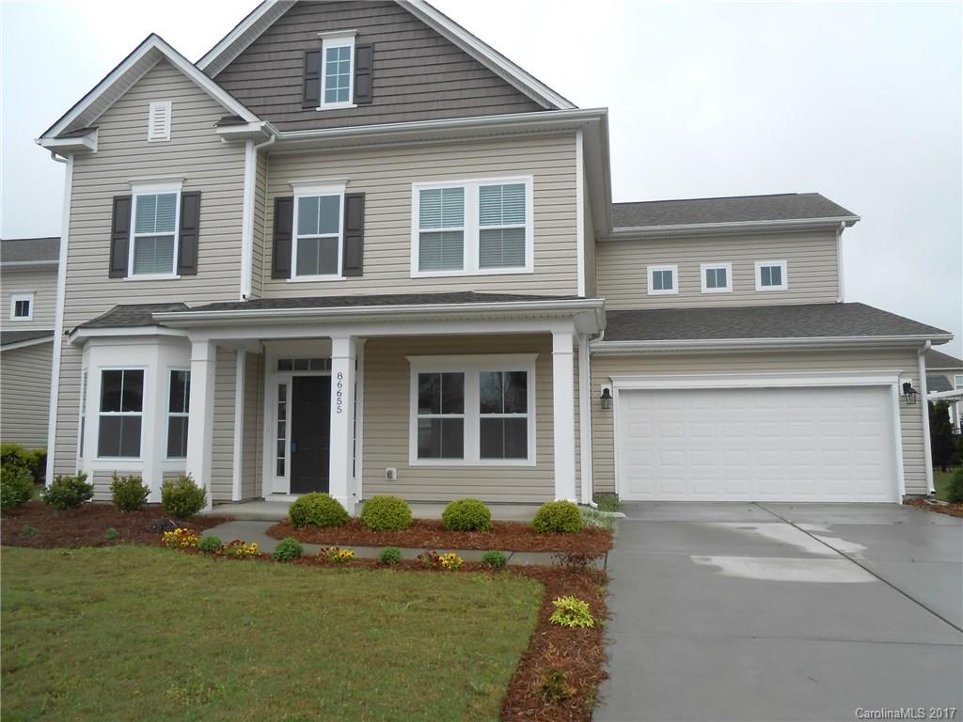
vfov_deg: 53.1
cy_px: 361
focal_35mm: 26
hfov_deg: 67.3
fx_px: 723
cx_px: 482
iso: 80
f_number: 3.5
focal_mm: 4.6
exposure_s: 1/400
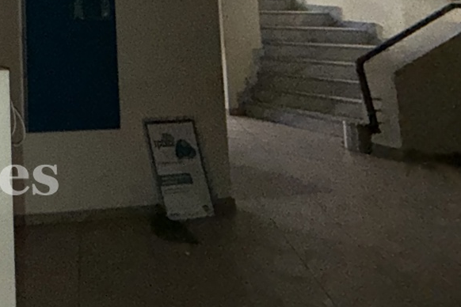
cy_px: -112
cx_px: -276
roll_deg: -1.8
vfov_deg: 24.0
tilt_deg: +7.1
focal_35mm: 48
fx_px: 615
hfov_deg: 26.0
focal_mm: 2.22
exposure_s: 1/60
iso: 125
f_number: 2.2
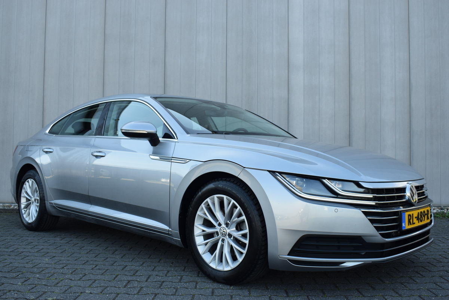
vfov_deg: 38.4
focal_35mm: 34
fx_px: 430
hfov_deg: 55.1
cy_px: 150
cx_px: 224
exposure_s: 1/200
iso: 400
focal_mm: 23
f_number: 7.1
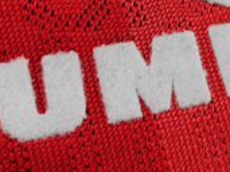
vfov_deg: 11.8
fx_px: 817
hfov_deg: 16.0
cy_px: -20
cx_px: 163
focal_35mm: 123
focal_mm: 5.58
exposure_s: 1/50
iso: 125
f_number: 1.8
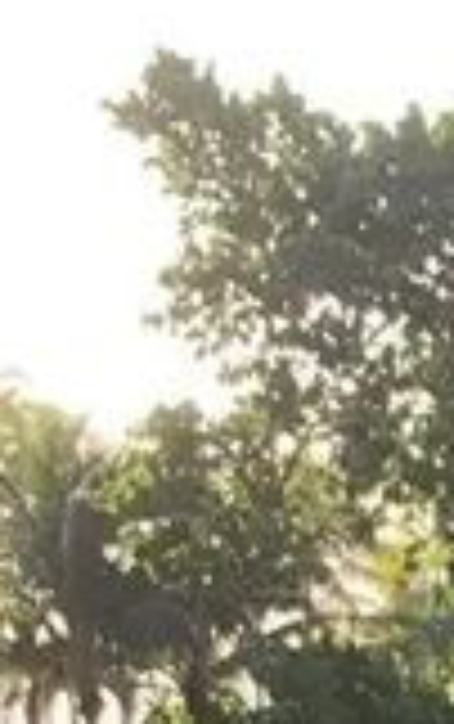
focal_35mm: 146
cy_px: 1680
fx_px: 2883
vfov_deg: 11.9
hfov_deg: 7.9
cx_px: 1326
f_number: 1.8
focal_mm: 4.25
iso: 25
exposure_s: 1/356
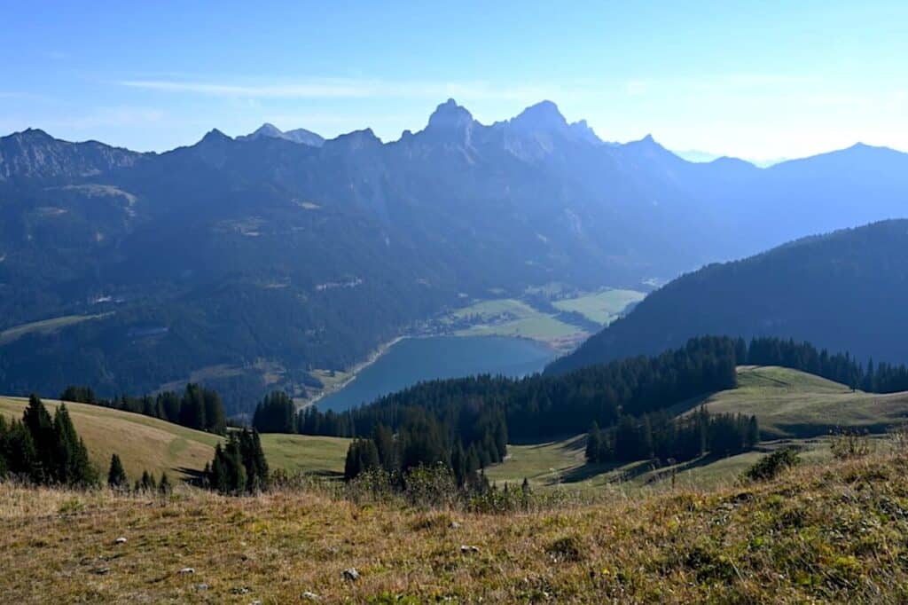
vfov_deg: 42.9
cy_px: 302
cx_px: 454
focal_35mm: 30
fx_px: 769
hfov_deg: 61.1
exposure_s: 1/400
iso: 100
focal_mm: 30.5
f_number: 7.1
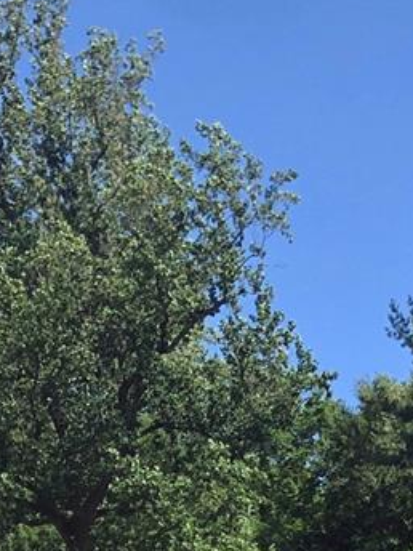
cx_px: 40
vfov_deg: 13.7
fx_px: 1988
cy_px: 1051
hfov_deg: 11.8
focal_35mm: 125
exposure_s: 1/952
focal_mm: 3.99
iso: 20
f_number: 1.8
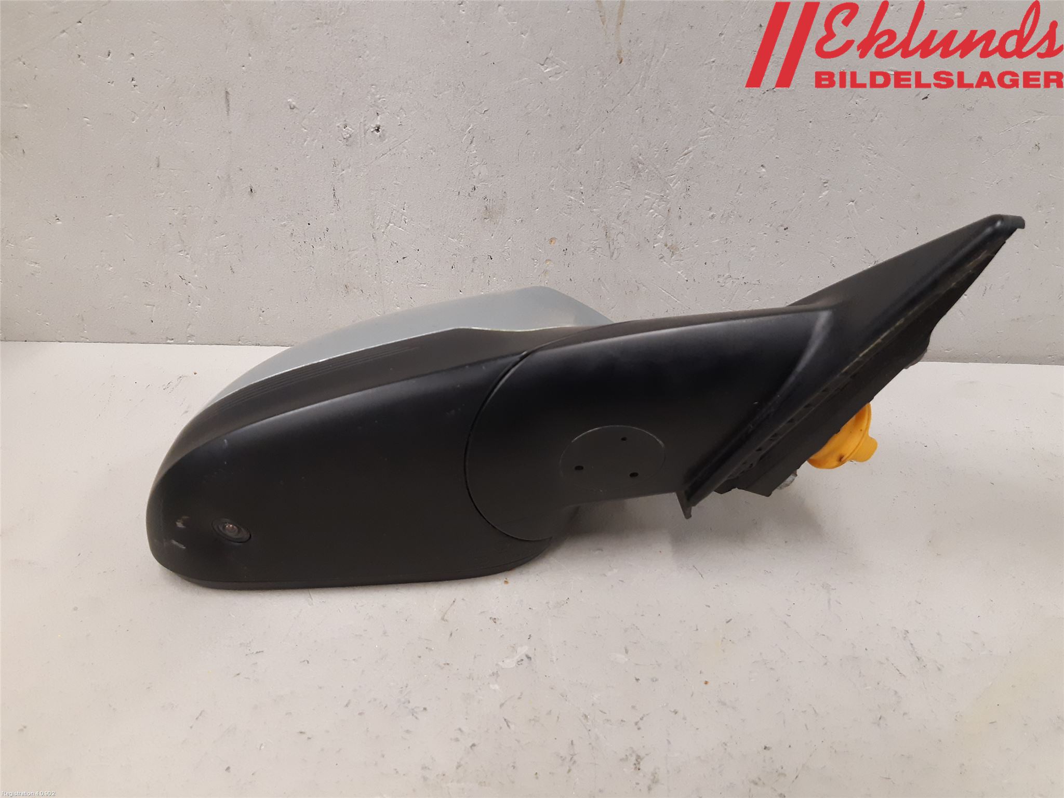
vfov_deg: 53.1
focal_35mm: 26
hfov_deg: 67.3
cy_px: 399
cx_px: 532
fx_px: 799
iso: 200
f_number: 1.7
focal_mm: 3.93
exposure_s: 1/50
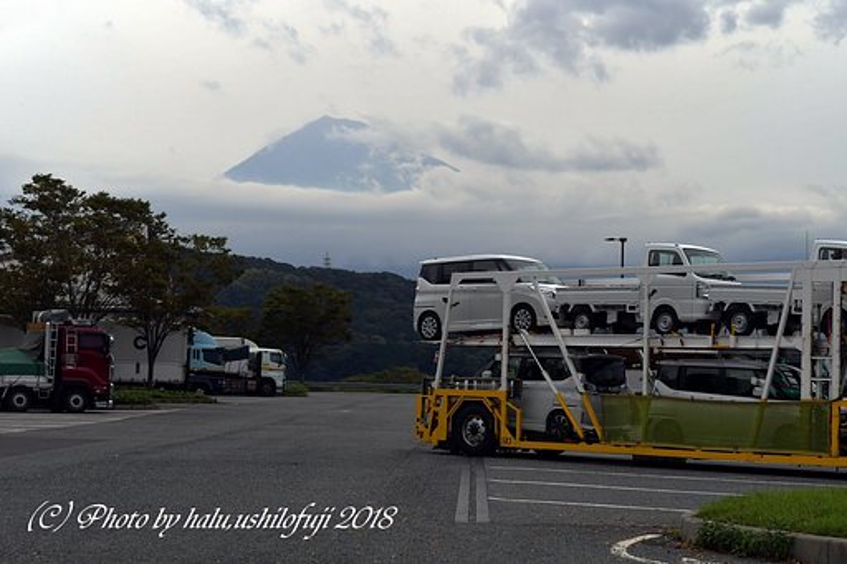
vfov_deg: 20.1
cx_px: 424
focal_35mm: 68
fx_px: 1588
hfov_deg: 29.9
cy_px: 282
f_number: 7.1
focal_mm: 45
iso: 400
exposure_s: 1/1000
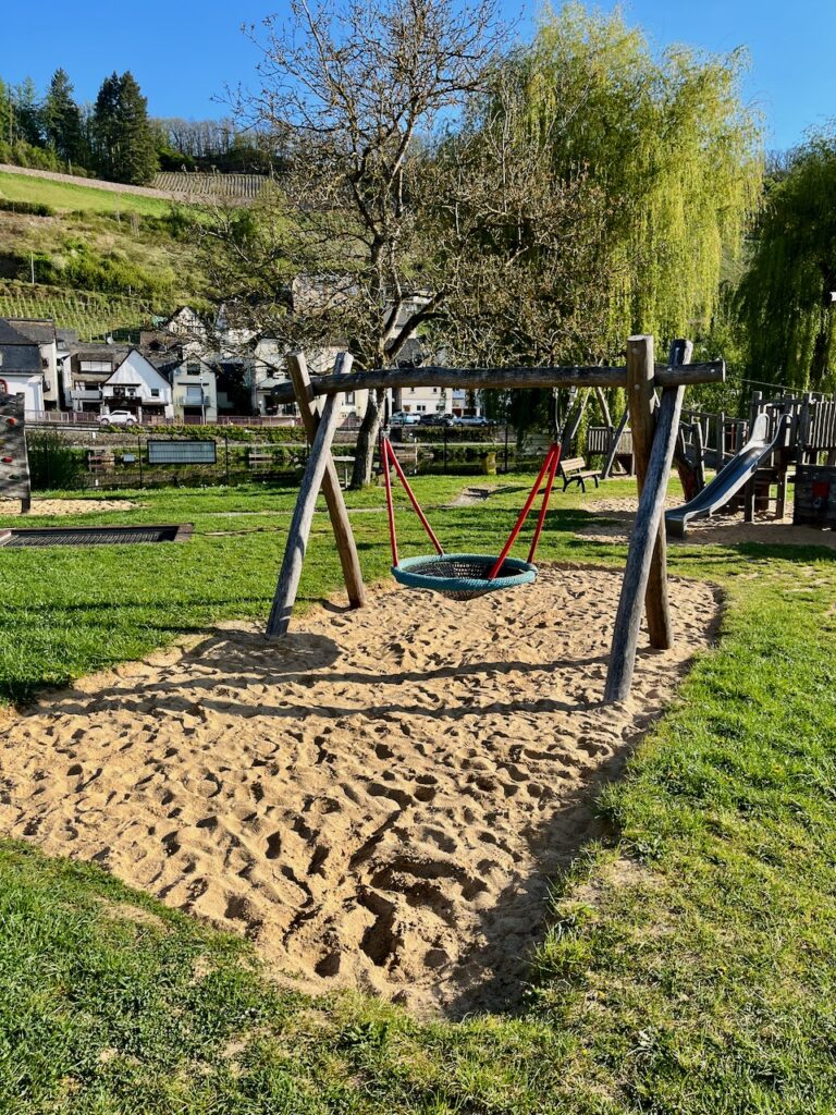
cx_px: 418
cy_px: 558
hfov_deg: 53.1
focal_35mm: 26
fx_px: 837
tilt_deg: -9.3
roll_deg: -2.6
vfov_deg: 67.3
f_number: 1.6
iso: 50
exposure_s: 1/1647
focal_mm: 5.1
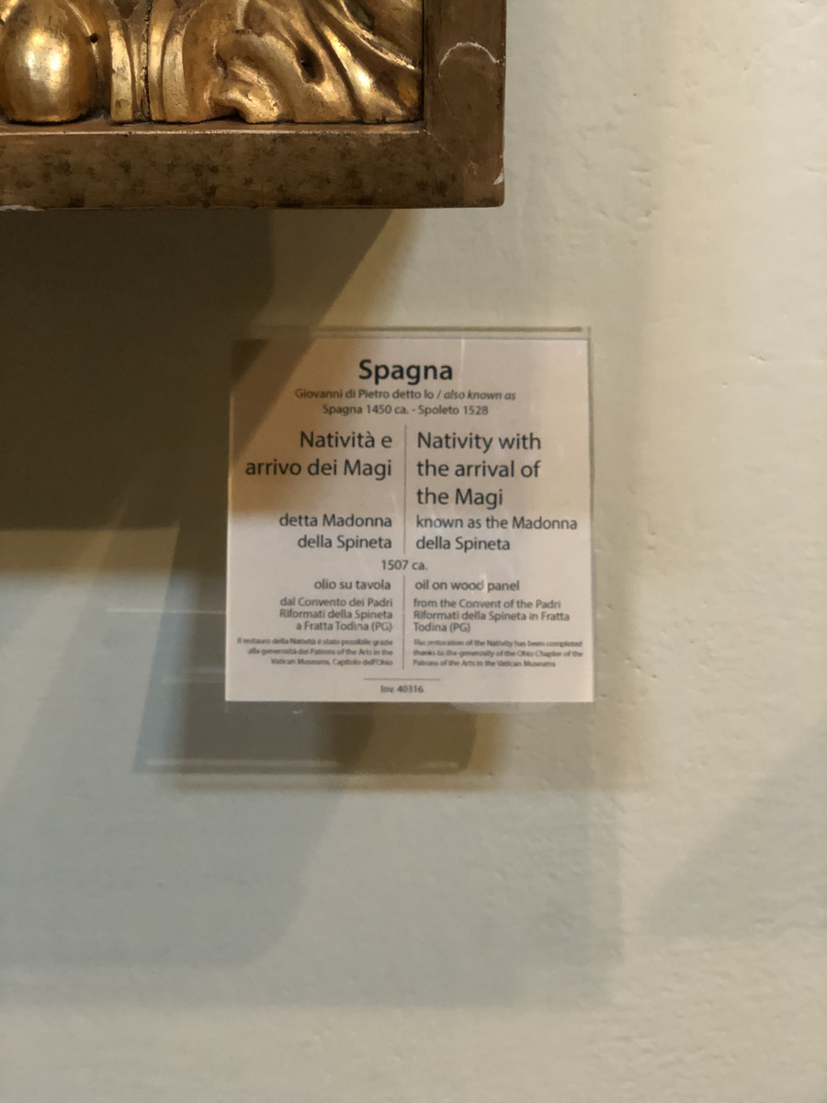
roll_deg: +0.2
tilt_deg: -23.6
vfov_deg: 36.8
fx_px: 1656
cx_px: 414
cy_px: 552
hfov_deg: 28.0
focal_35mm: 52
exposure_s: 1/11
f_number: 2.4
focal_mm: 6
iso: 160
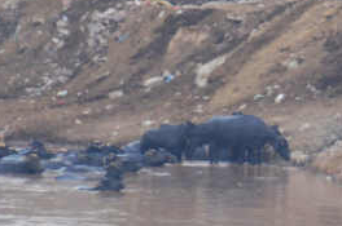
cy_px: 6
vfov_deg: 1.4
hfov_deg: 2.1
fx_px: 9151
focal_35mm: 965
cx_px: 446
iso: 250
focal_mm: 170
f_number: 6.3
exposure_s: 1/400
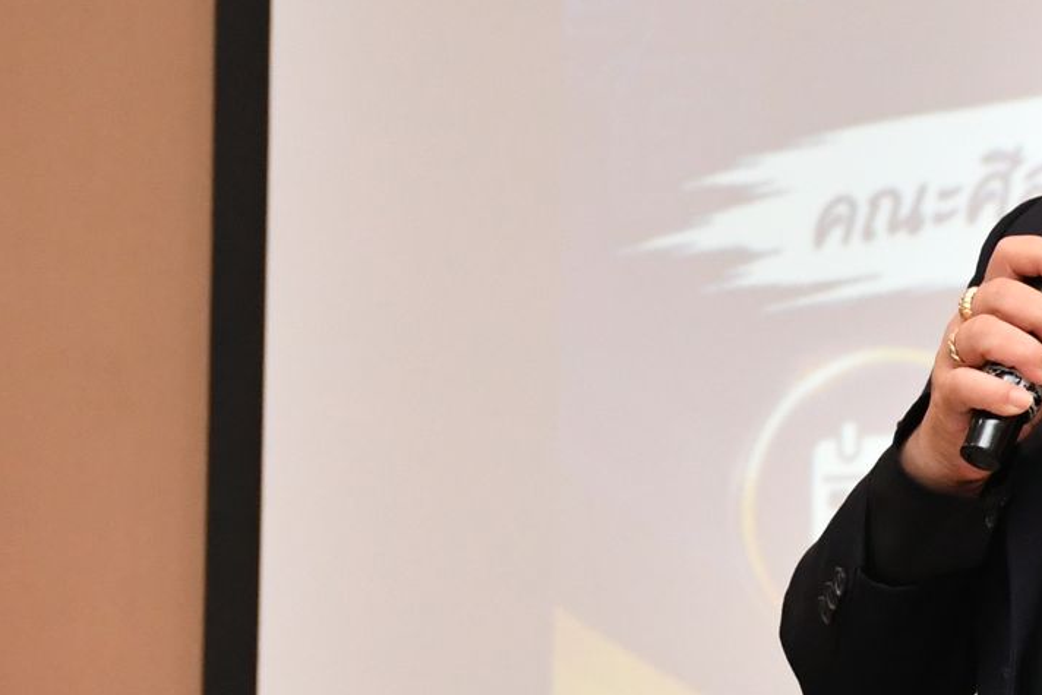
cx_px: 1242
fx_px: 7932
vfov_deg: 5.0
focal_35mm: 274
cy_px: 465
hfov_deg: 7.5
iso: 2000
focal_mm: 52
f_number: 6.3
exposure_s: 1/125
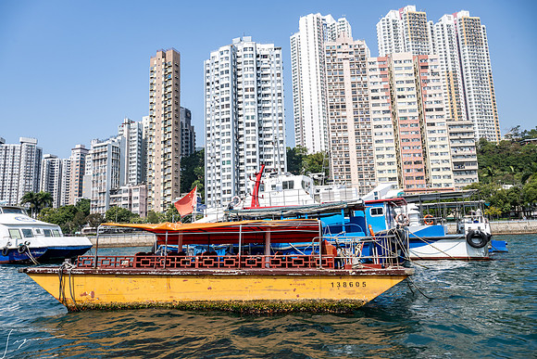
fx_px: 358
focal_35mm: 24
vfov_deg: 53.2
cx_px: 268
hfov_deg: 73.7
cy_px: 180
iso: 64
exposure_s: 1/200
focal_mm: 24
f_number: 8
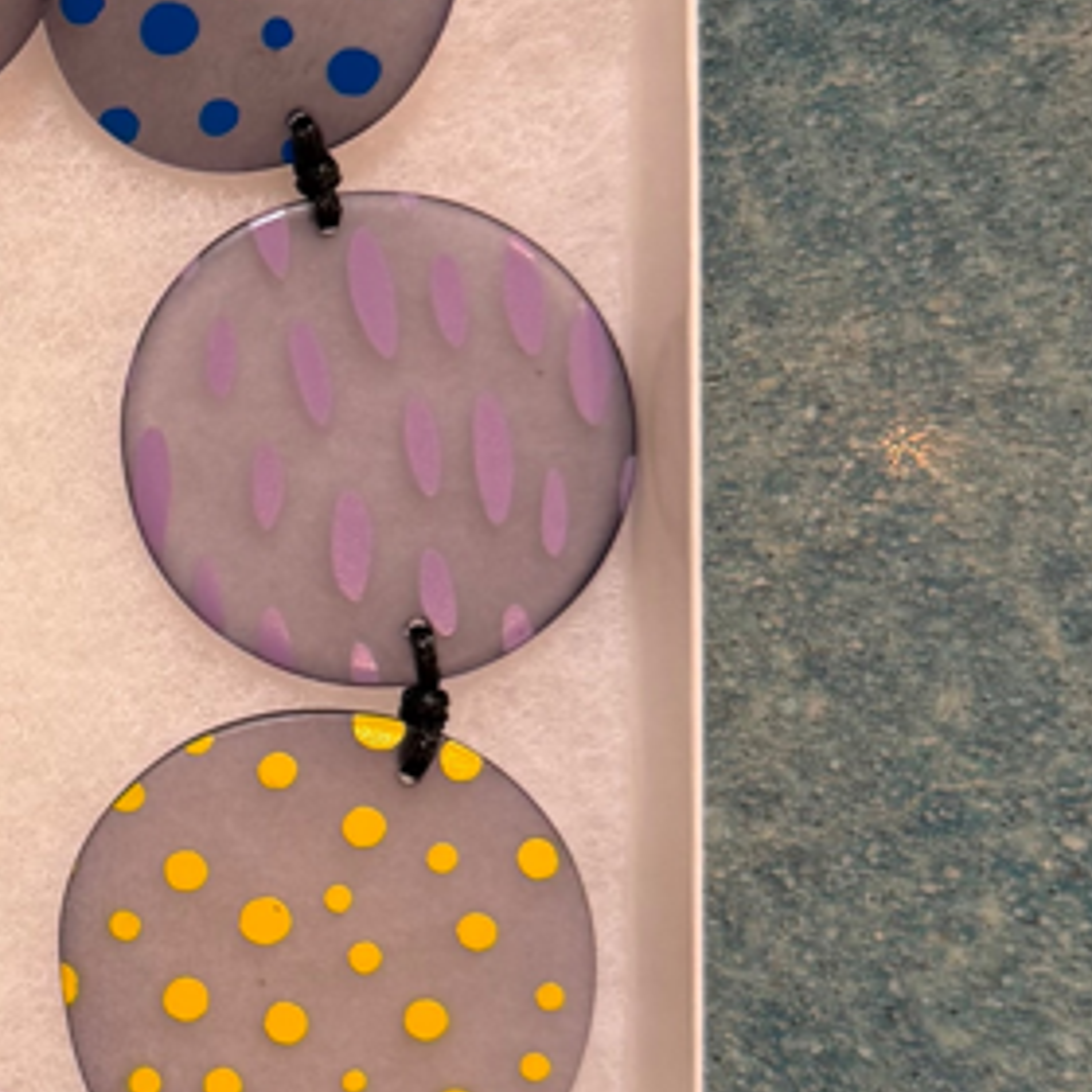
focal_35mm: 91
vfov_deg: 19.1
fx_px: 3248
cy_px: 507
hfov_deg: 17.7
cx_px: -390
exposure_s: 1/60
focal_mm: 6.76
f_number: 1.78
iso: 125
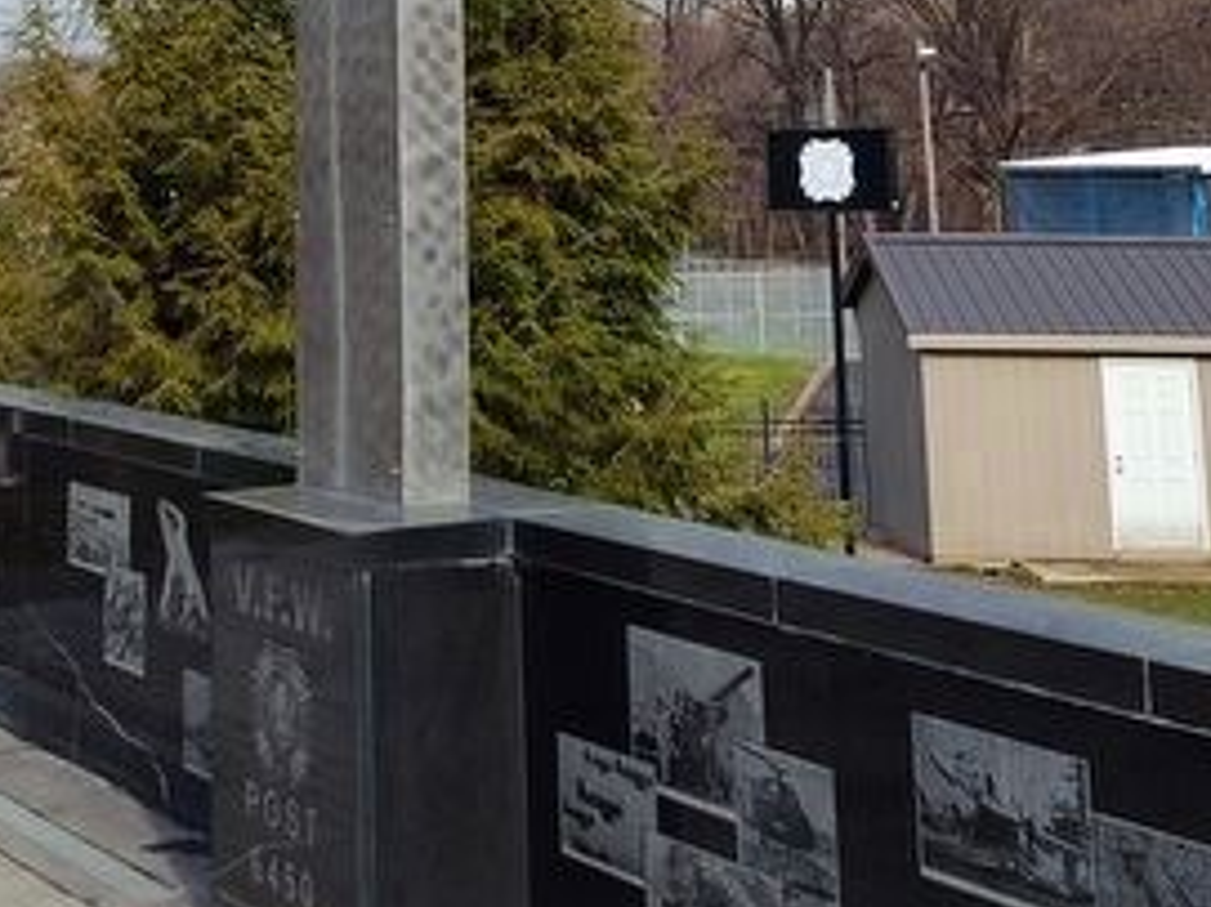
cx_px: 335
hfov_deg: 28.2
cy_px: -353
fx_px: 2378
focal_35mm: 68
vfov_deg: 19.5
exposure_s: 1/1208
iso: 100
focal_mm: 5.56
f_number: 1.8
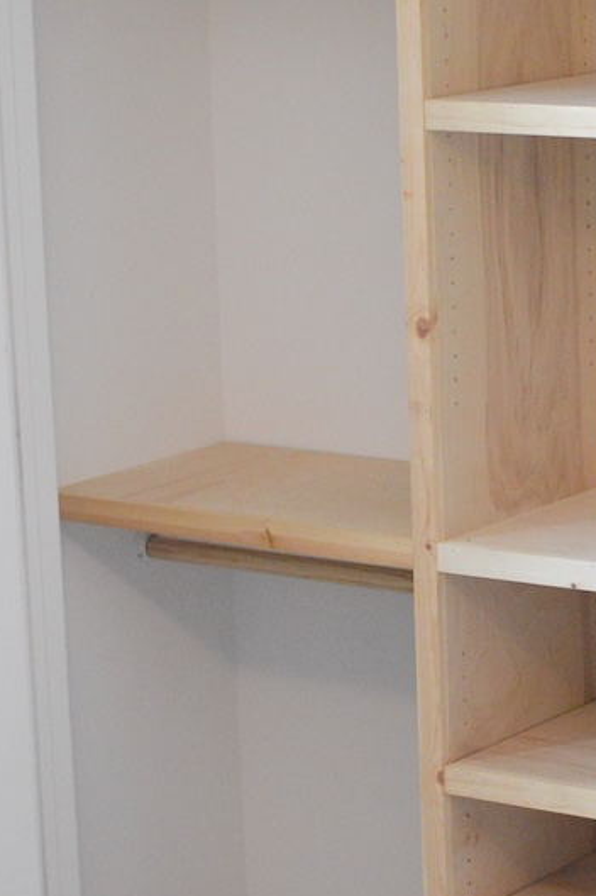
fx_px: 3183
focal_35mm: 128
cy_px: 534
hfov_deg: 10.7
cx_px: 469
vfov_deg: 16.0
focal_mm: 50
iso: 3200
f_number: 2
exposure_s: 1/400
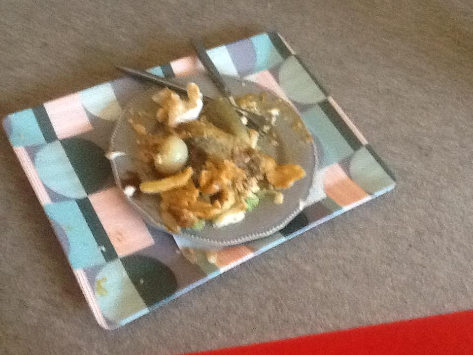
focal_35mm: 44
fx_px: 601
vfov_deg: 32.9
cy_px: 178
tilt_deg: -54.4
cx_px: 236
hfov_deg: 42.9
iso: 320
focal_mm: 2.03
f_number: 2.4
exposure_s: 1/24
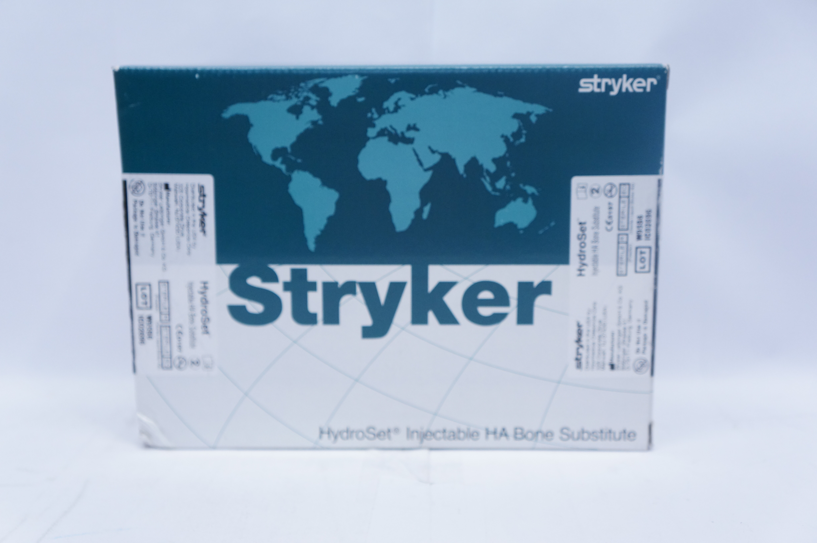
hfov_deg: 45.0
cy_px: 272
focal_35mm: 44
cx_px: 408
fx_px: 986
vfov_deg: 30.8
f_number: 4
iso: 800
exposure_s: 1/125
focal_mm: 29
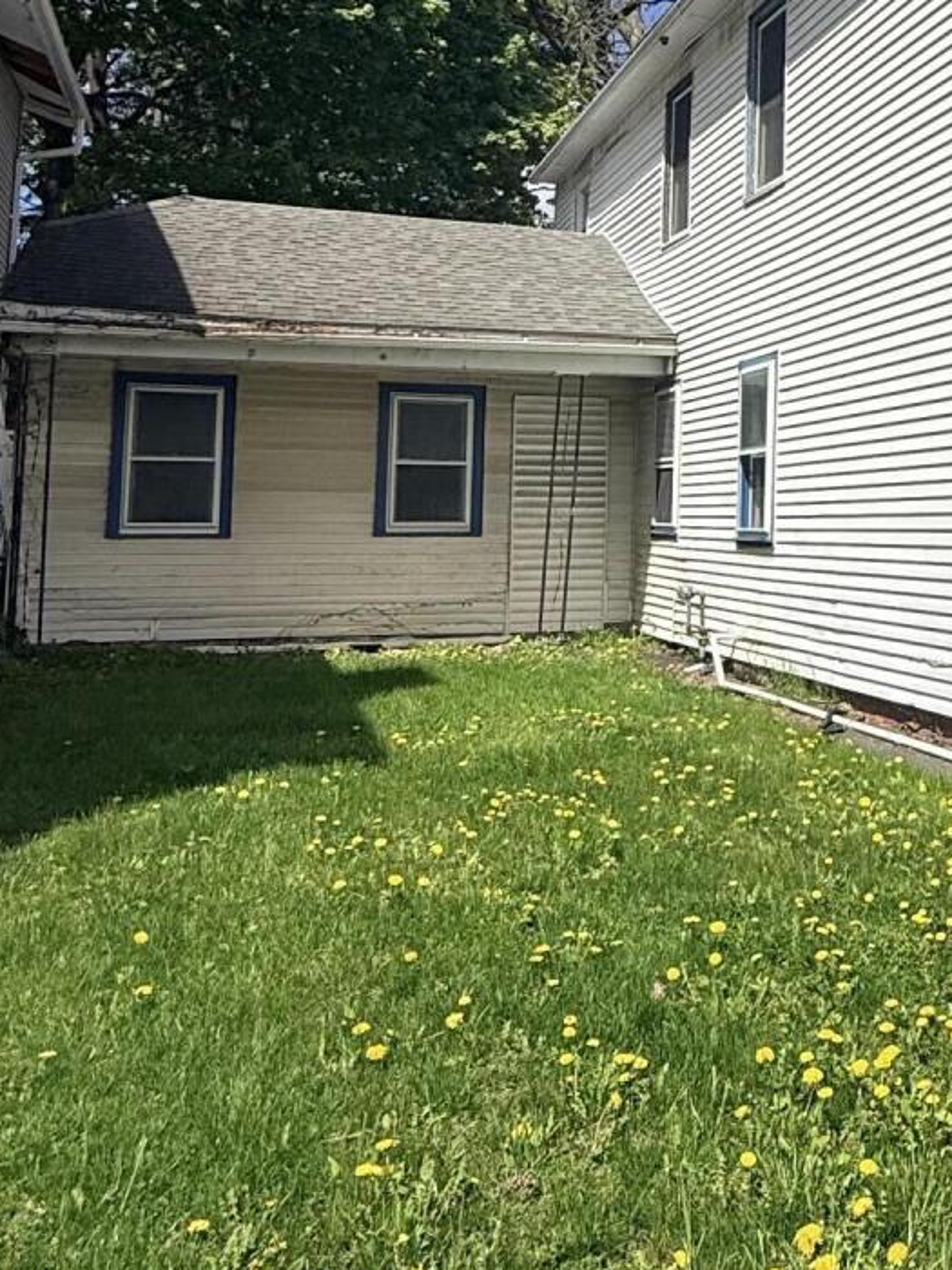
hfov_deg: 32.2
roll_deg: -0.3
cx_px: 1014
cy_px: 406
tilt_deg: +5.5
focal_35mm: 40
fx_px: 1467
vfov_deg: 46.0
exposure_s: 1/4425
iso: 50
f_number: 2.2
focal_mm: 2.22
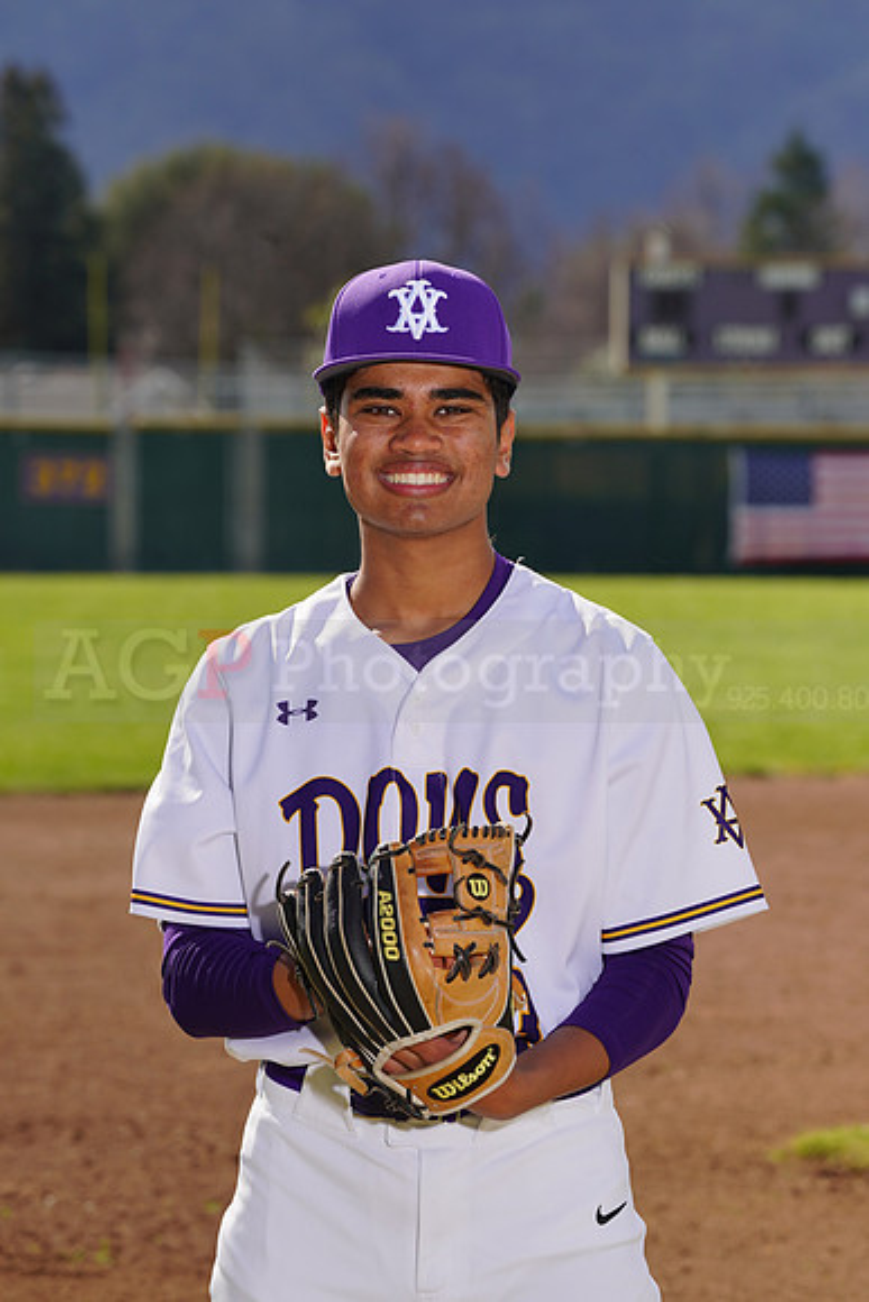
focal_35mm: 224
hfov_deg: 6.1
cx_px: 434
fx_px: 8105
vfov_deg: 9.2
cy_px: 651
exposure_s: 1/250
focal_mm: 224
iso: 100
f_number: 10
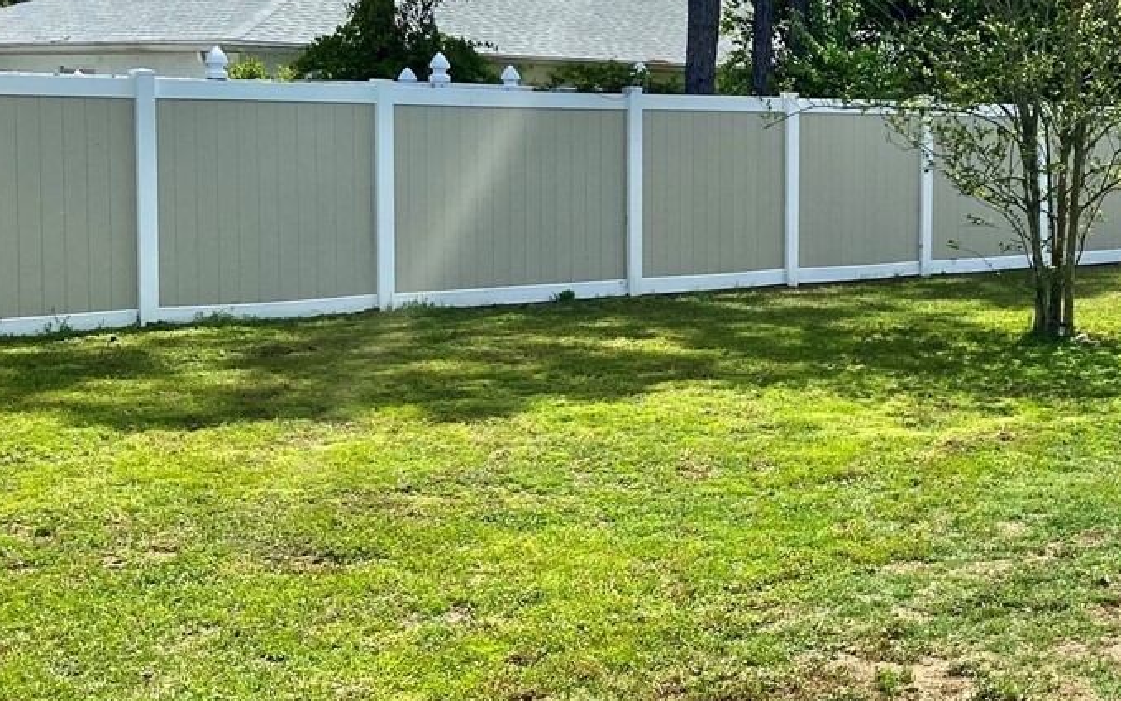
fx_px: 1986
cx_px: 1065
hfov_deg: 29.8
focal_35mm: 65
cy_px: 278
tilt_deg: -3.7
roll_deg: -0.5
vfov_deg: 20.0
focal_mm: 4.25
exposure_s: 1/2688
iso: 32
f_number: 1.8
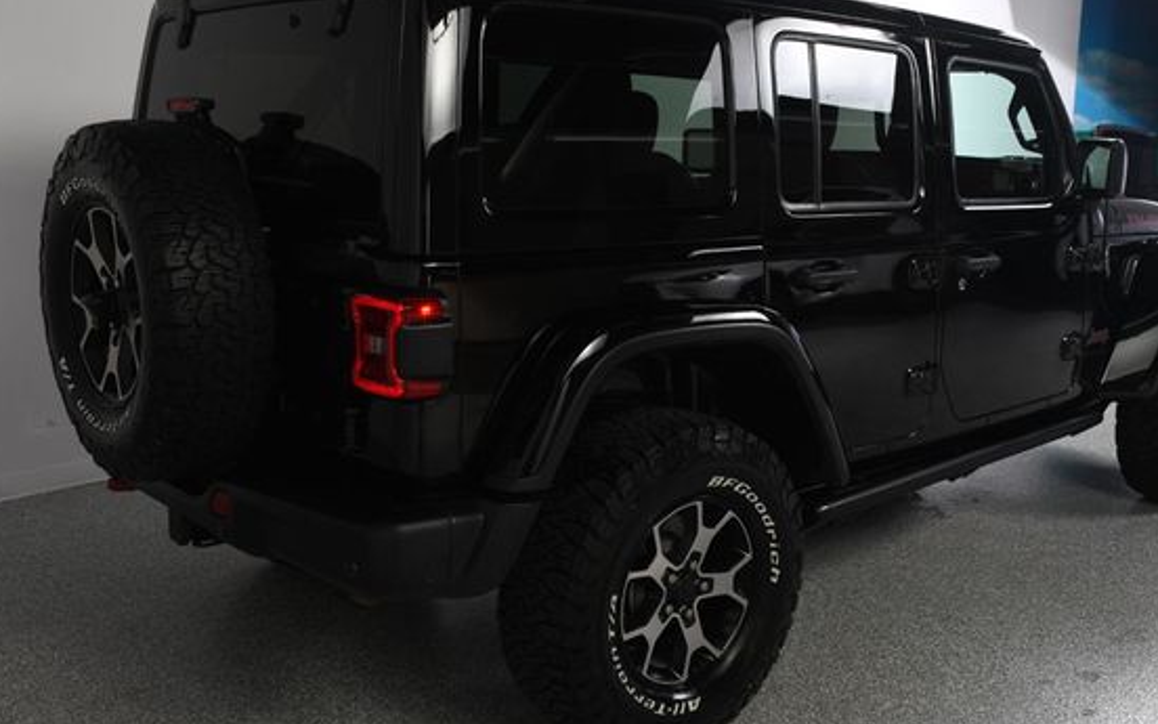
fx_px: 1231
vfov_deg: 32.8
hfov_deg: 50.3
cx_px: 623
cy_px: 355
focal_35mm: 39
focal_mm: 22
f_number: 10
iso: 100
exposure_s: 1/160
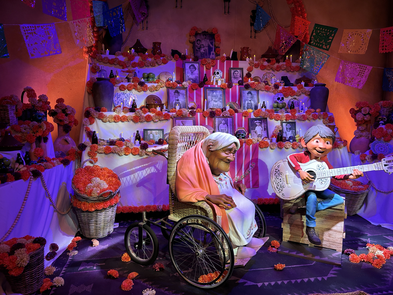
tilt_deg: -8.4
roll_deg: -0.7
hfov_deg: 65.3
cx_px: 197
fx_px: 307
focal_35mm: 27
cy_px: 149
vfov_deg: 51.4
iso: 125
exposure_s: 1/60
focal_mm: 5.7
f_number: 1.5
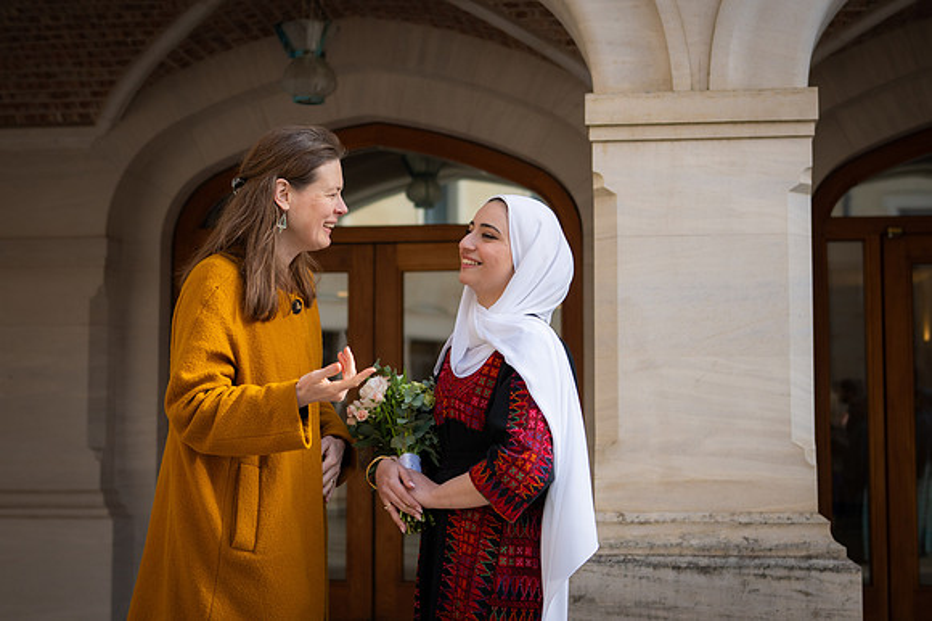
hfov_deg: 33.4
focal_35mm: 60
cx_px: 466
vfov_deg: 22.6
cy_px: 310
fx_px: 1552
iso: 200
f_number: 2.8
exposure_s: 1/2000
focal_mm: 40
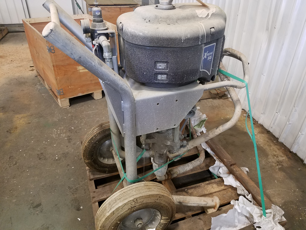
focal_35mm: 26
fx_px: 230
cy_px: 115
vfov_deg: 53.1
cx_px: 153
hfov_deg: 67.3
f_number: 1.7
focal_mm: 4.2
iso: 200
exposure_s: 1/24
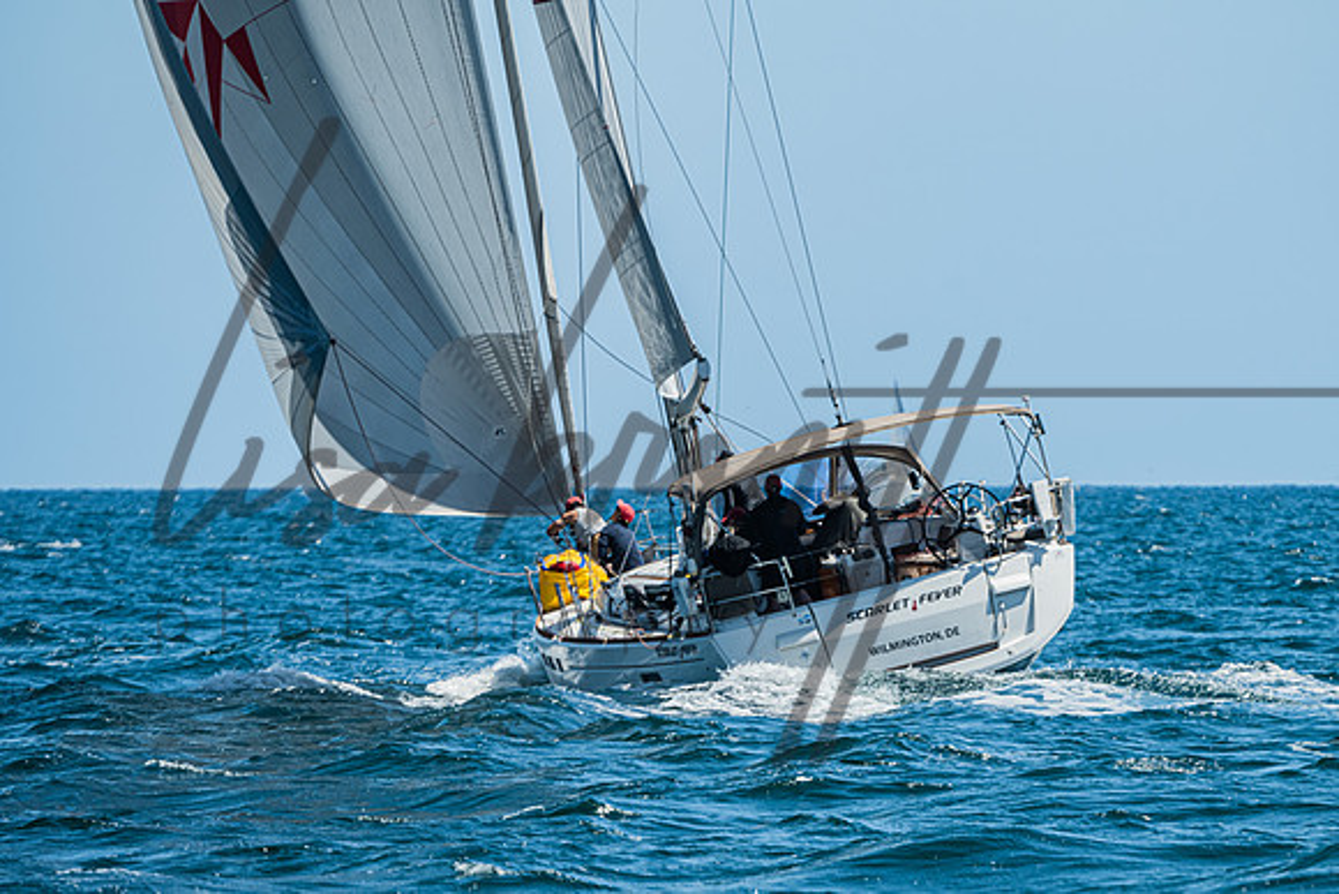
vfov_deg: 2.9
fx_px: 17669
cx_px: 772
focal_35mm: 475
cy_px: 531
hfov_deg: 4.3
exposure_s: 1/400
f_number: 9
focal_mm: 400
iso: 320
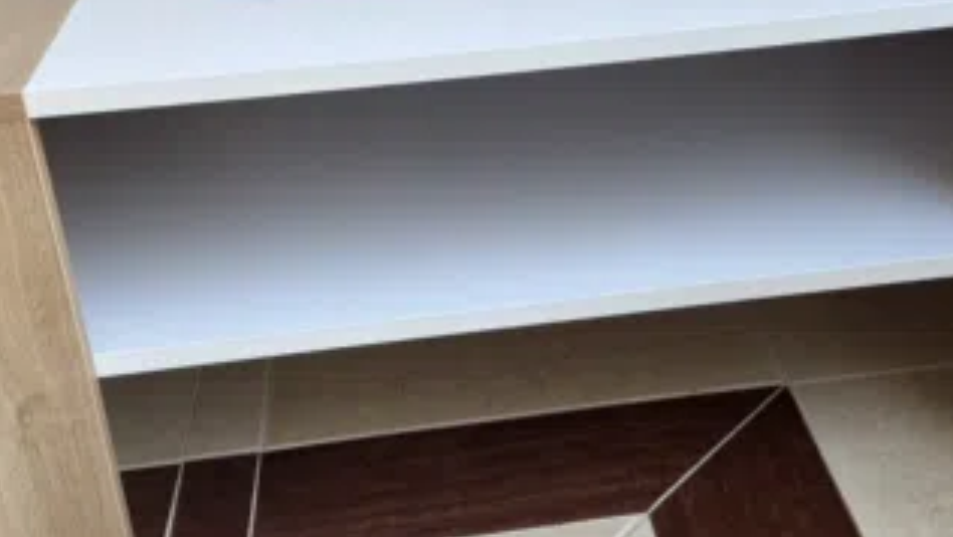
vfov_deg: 22.6
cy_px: 178
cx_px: 624
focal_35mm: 53
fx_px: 1340
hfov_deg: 38.8
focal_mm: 6.76
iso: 200
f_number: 1.78
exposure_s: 1/121
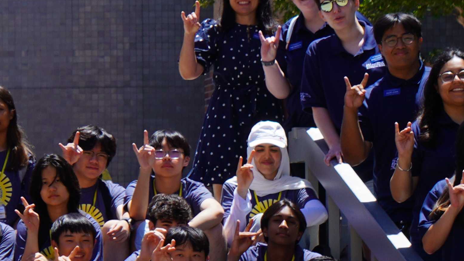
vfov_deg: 4.6
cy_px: 114
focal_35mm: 264
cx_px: -472
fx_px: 3248
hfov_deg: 7.8
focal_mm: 41
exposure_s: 1/500
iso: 100
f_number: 5
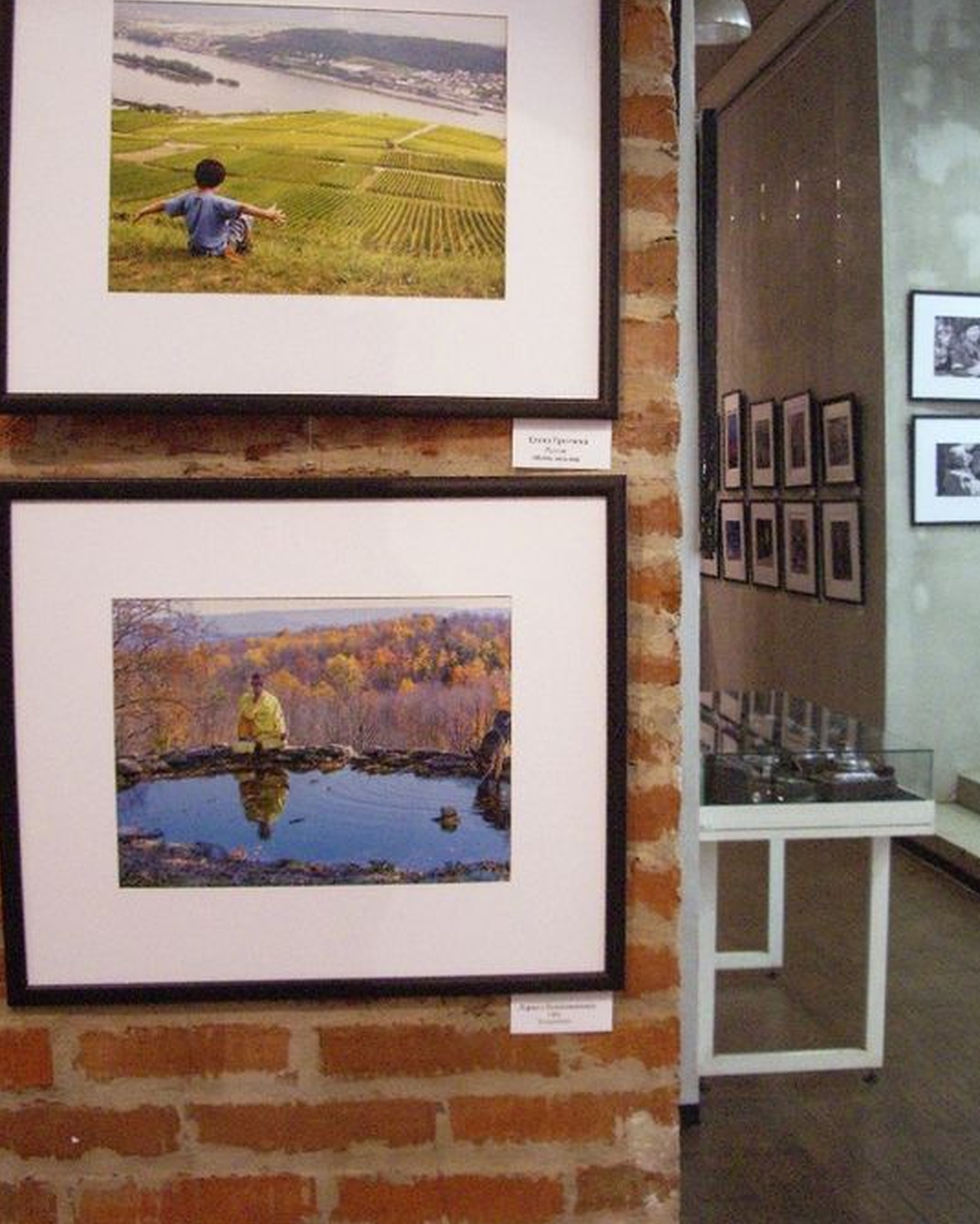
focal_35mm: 46
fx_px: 1667
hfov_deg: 32.8
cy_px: 524
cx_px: 497
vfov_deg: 40.2
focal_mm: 5.8
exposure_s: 1/30
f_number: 2.6
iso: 320
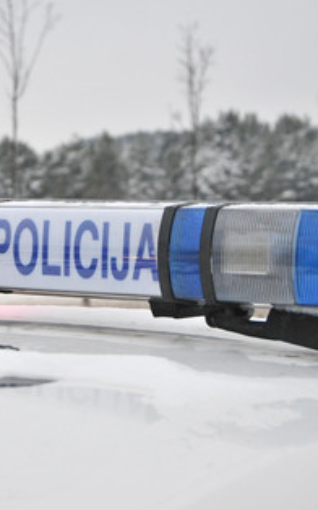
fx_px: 1388
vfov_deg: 20.8
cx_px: 115
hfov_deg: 13.1
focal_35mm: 100
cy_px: 223
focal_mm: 38
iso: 1250
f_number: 4.8
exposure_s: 1/640
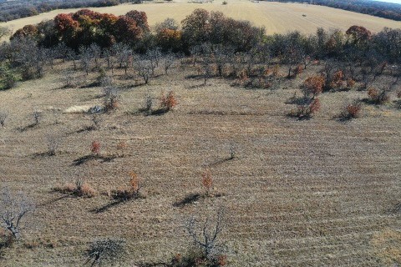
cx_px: 200
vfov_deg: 46.4
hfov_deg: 65.5
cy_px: 134
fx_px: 312
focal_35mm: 28
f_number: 5.6
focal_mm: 10.26
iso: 100
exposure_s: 1/320
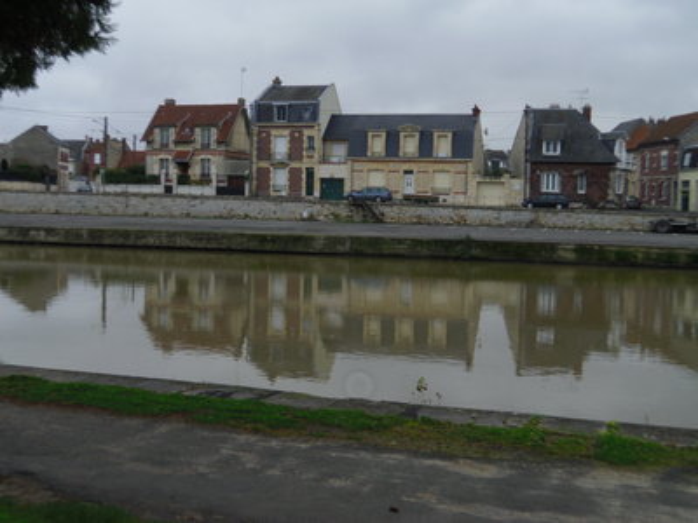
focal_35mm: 45
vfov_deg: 32.2
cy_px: 262
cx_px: 349
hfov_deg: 42.1
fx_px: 907
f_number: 4.6
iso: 100
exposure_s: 1/50
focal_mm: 8.4
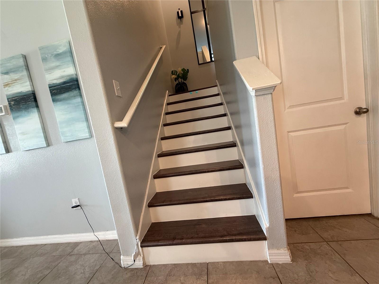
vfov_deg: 85.7
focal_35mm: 14
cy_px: 142
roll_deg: +9.1
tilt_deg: -5.7
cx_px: 190
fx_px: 153
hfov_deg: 102.1
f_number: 2.2
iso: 320
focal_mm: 2.22
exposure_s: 1/60
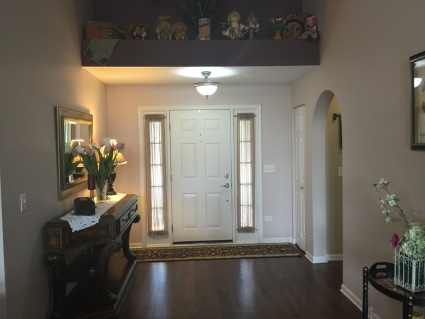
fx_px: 356
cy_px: 160
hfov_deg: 61.7
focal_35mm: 29
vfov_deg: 48.2
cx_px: 212
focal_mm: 4.15
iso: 50
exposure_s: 1/15
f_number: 2.2
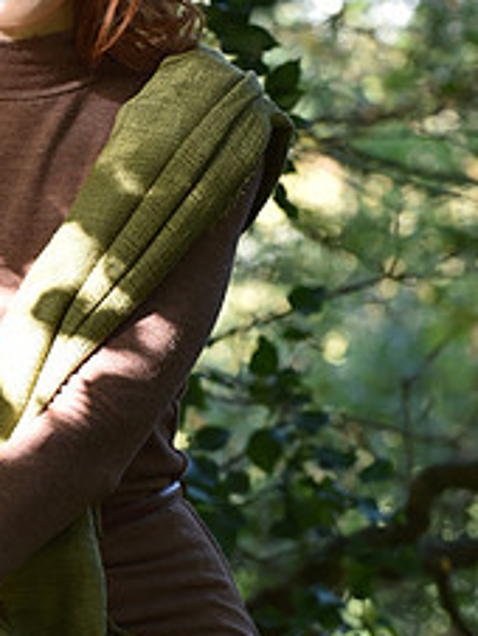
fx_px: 4980
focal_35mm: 271
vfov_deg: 7.3
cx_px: 59
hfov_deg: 5.5
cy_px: 250
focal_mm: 110
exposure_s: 1/400
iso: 1000
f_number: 4
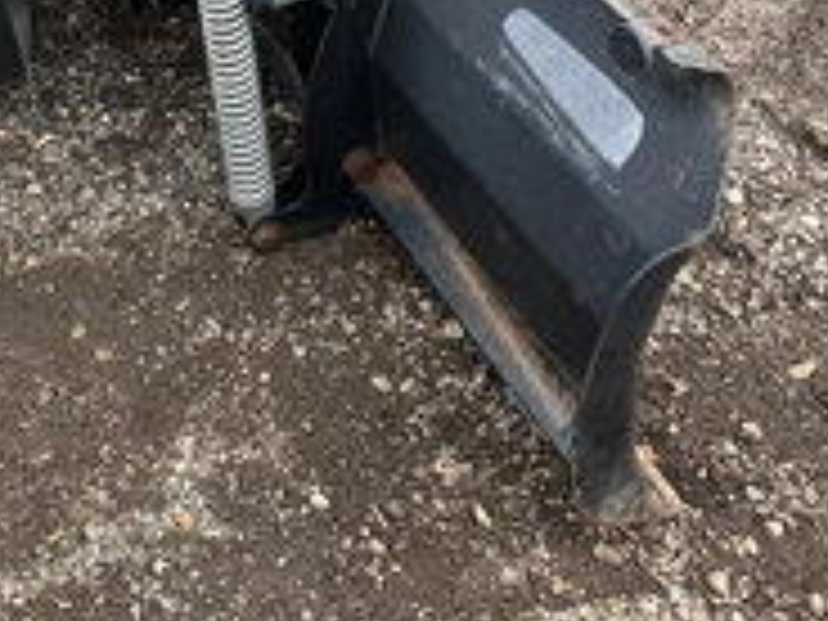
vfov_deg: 22.6
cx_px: 230
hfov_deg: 30.3
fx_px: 1507
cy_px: 36
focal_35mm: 63
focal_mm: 3
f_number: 1.8
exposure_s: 1/425
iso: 25
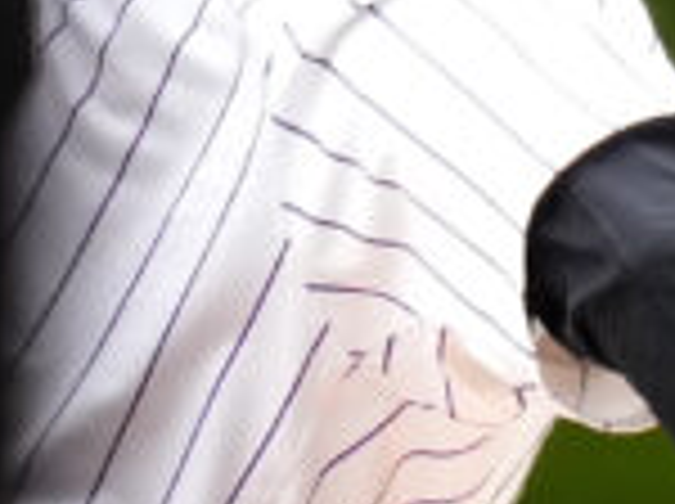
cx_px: 446
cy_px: 479
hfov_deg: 0.5
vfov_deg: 0.4
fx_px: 76881
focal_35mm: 3949
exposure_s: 1/4000
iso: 1000
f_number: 3.2
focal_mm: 400
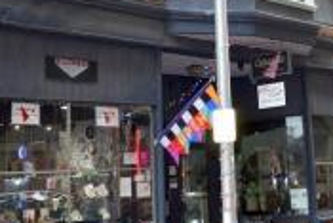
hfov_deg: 26.2
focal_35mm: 77
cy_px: 17
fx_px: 713
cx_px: 210
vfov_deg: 17.5
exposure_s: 1/125
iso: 200
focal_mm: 20
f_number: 5.6
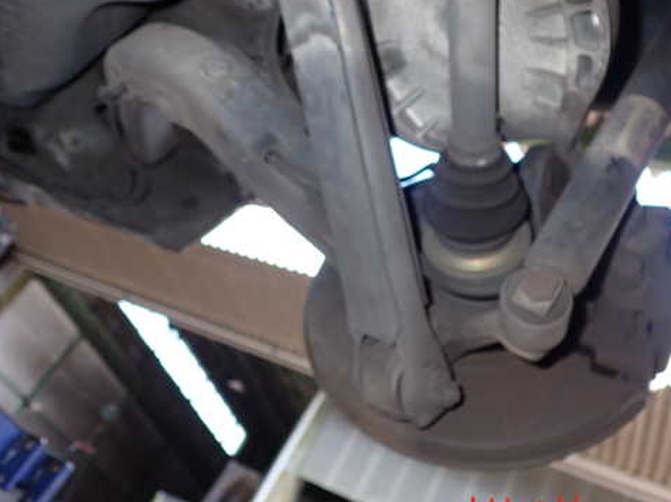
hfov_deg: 48.9
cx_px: 365
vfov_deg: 37.6
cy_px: 211
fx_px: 736
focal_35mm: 38
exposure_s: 1/30
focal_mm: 5.4
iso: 200
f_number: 6.3
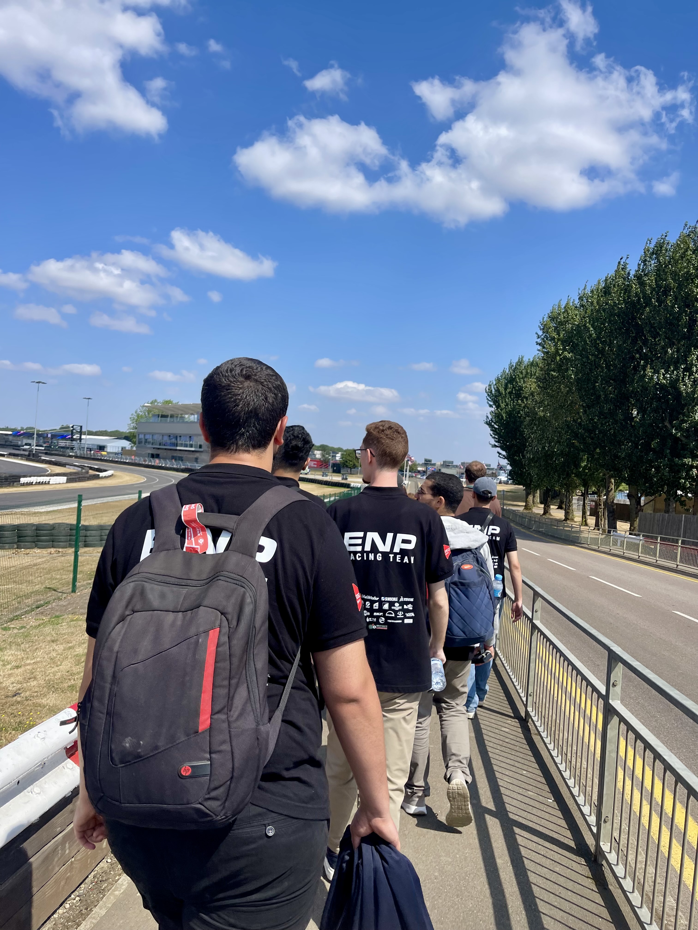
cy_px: 465
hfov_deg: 54.9
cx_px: 349
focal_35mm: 25
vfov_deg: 69.4
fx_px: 672
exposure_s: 1/3922
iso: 32
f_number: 1.6
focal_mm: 5.1
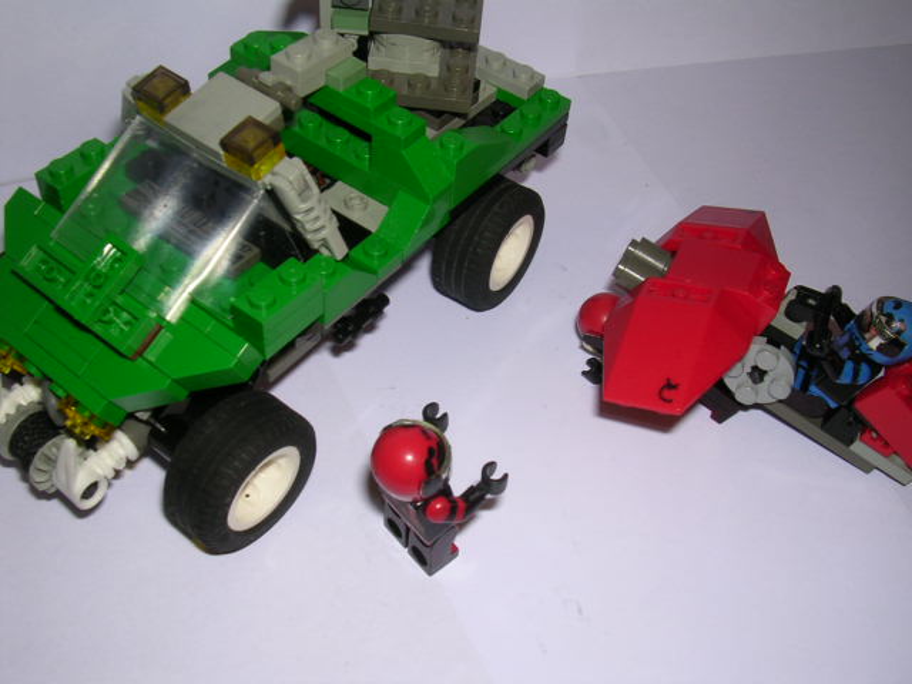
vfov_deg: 37.7
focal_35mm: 38
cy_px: 342
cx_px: 456
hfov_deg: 49.0
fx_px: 1001
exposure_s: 1/60.1
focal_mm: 5.8
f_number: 5.6
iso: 100
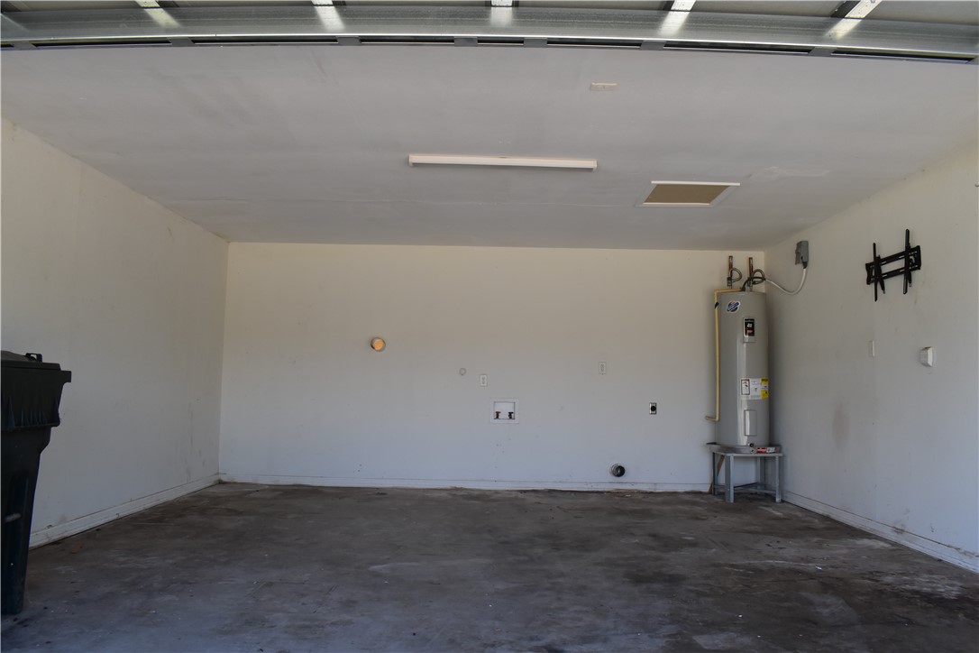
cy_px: 326
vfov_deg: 47.9
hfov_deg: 67.4
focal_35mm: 27
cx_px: 490
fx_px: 734
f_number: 9
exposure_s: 1/80
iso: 400
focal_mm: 18
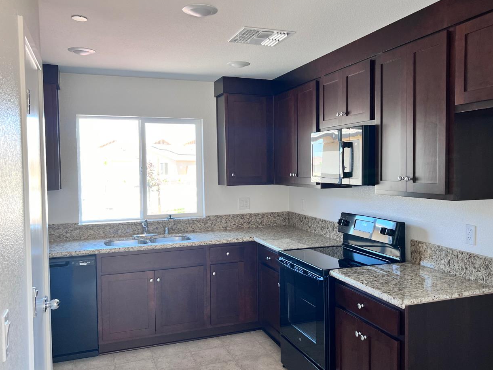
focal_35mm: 32
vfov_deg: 44.2
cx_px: 267
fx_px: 456
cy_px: 183
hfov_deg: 56.7
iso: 125
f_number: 1.5
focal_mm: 5.7
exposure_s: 1/116
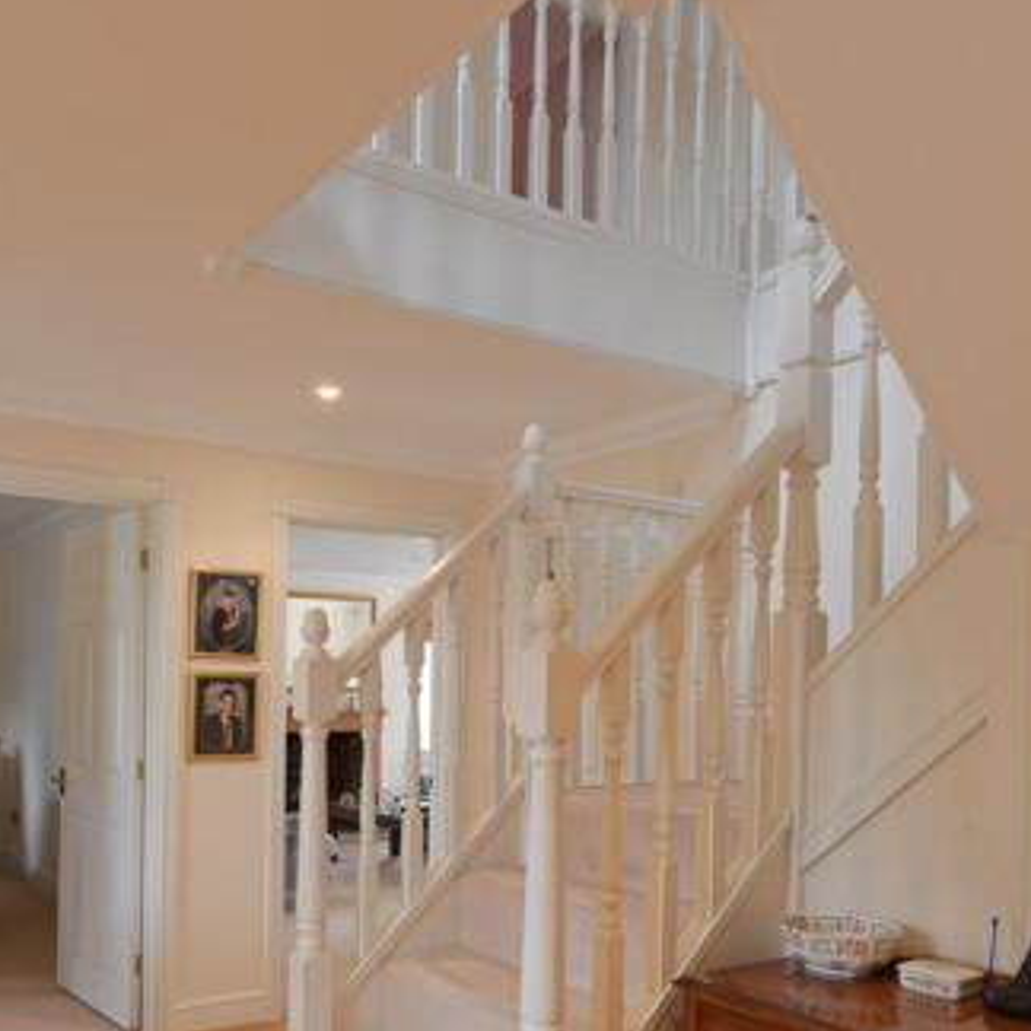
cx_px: 423
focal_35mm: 31
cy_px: 686
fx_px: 1045
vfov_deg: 51.6
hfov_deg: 52.2
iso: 320
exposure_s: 1/3
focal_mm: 18
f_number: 9
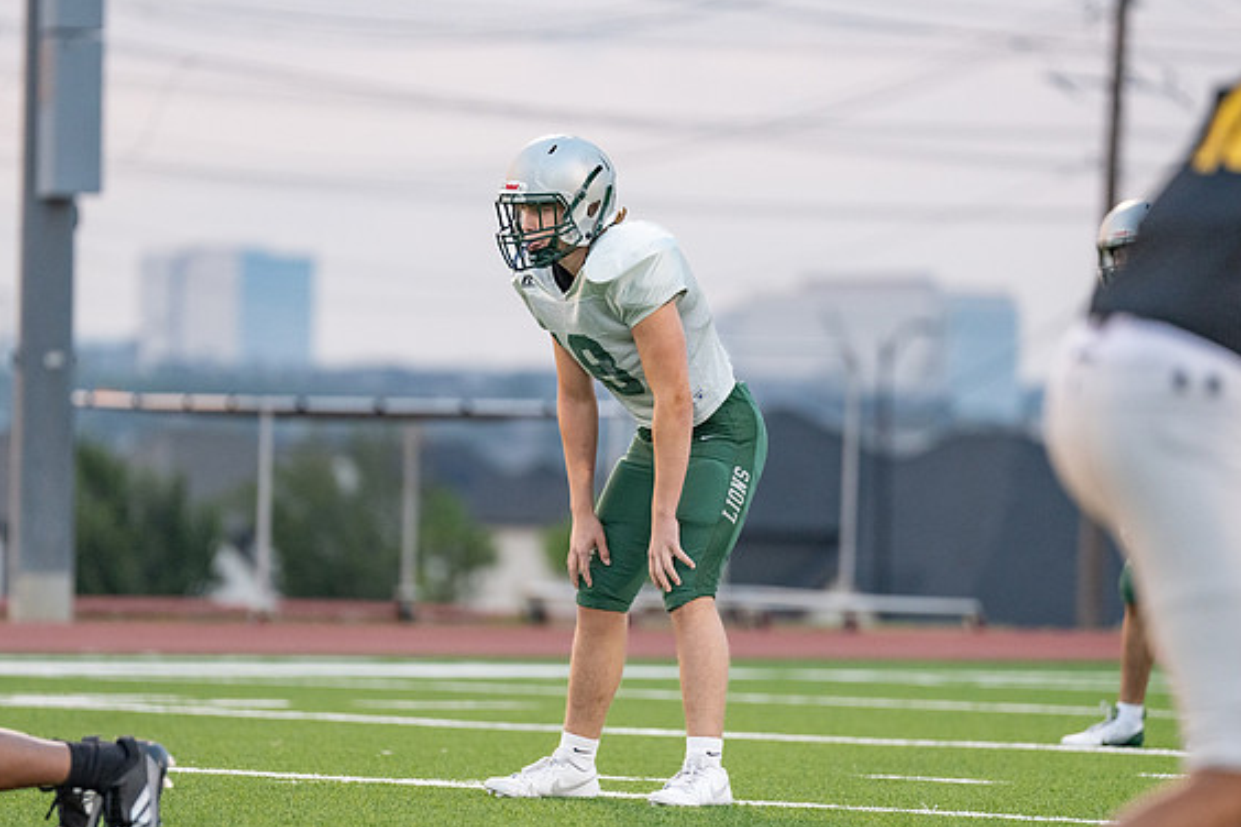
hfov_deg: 7.5
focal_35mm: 275
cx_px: 643
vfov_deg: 5.0
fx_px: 9479
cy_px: 434
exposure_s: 1/1000
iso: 2000
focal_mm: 200
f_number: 2.8
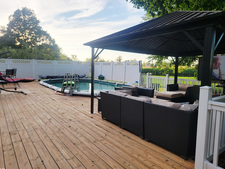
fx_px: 163
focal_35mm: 25
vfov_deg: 54.9
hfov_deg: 69.4
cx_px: 112
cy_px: 87
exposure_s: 1/152
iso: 16
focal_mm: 6.7
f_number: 1.8
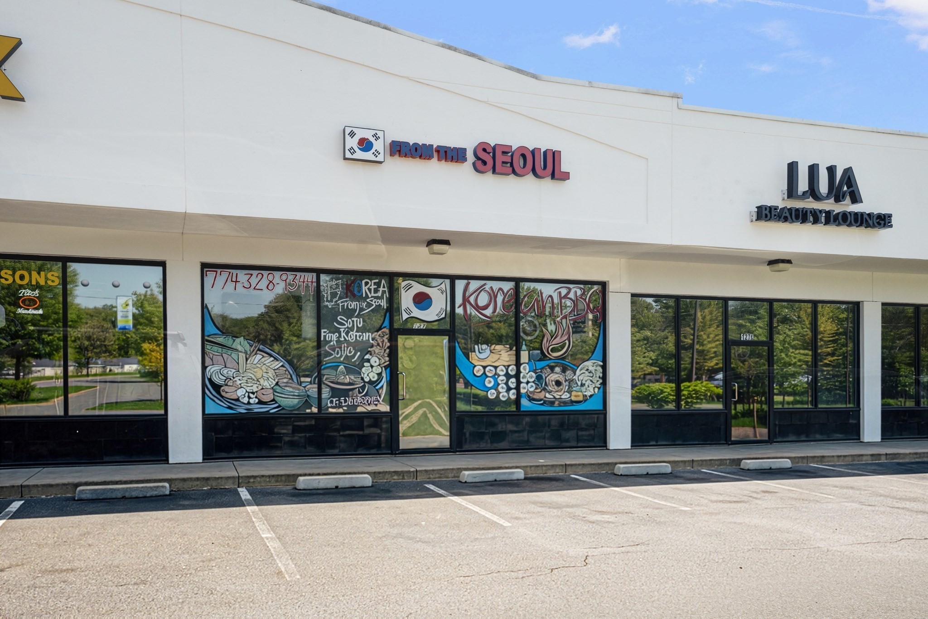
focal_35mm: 30
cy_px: 310
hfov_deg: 61.9
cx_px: 464
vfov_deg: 43.6
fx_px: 773
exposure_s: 1/1250
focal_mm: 30
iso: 640
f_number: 7.1
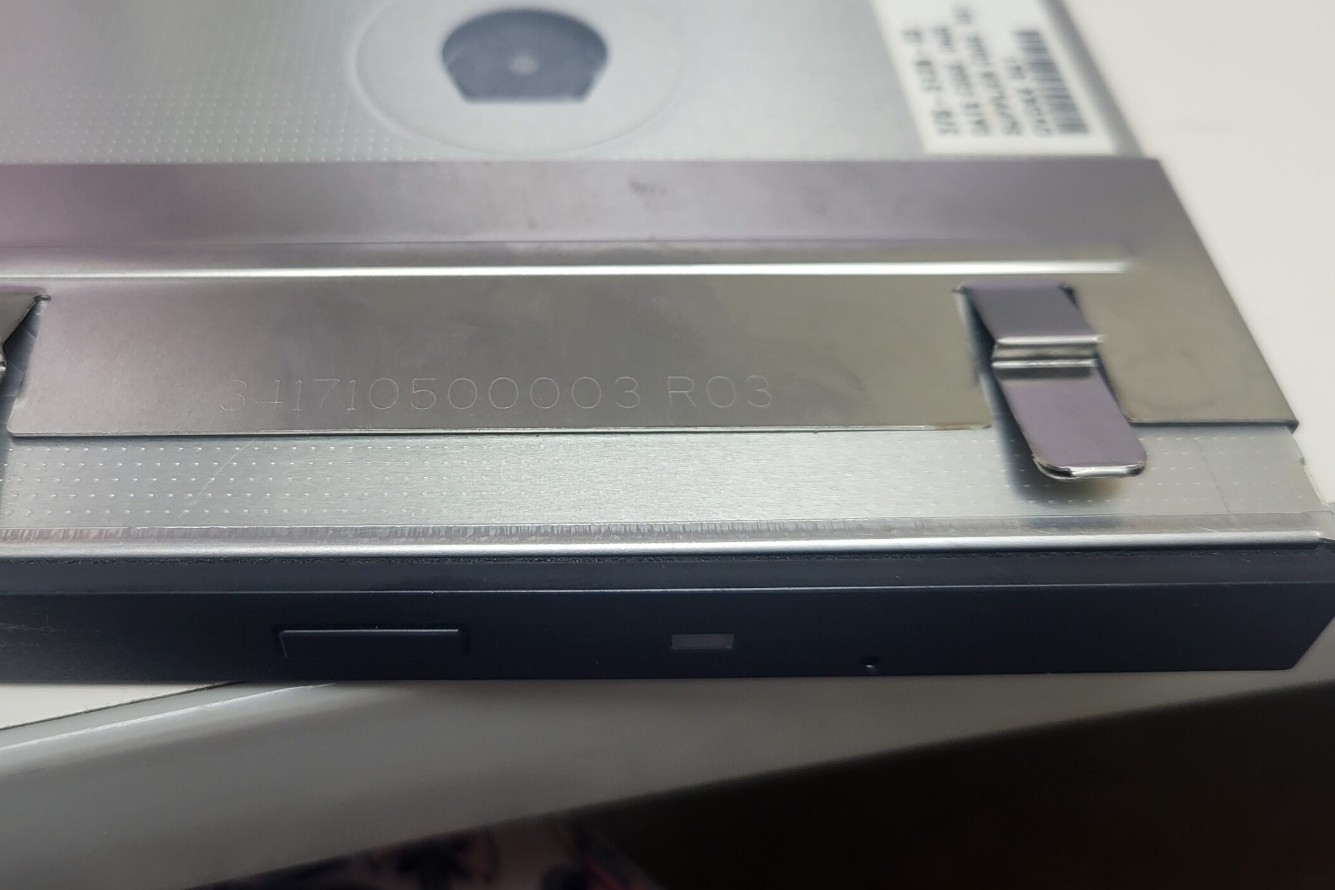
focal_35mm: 33
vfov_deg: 39.9
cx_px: 538
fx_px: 1224
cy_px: 374
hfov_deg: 56.8
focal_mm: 5.4
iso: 125
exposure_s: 1/120
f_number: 1.8
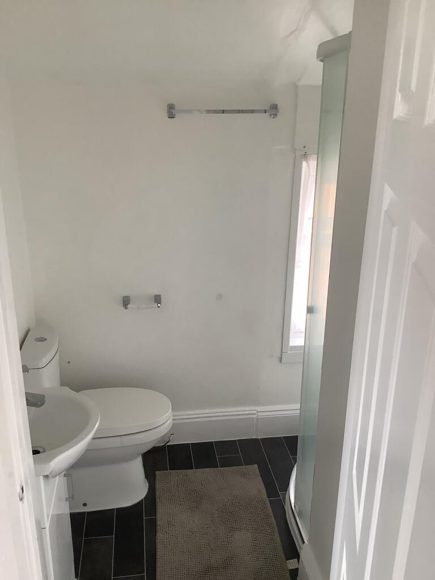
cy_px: 290
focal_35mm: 31
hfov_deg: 45.4
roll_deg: -0.6
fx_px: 519
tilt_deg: -20.1
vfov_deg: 58.4
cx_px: 218
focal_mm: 3.3
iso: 125
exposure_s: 1/60
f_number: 2.4
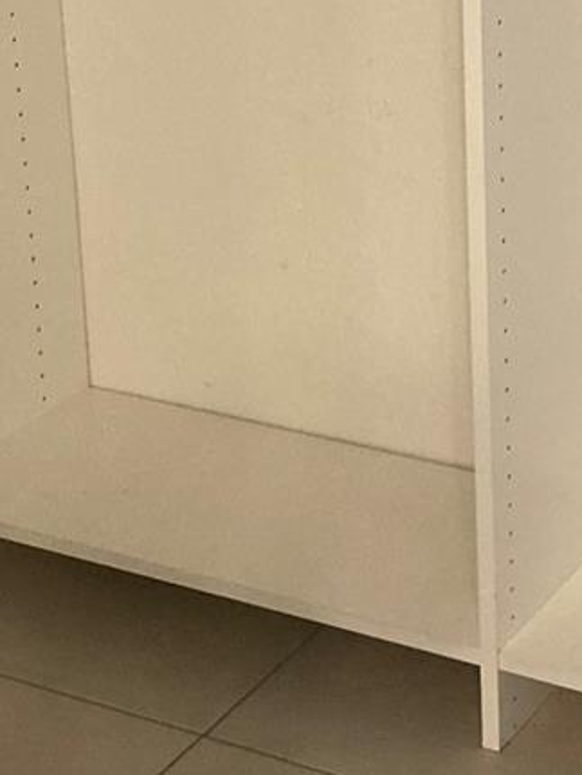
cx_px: 346
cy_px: 114
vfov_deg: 19.4
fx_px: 2240
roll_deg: +1.8
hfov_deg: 14.8
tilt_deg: -16.5
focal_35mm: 100
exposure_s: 1/40
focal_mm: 3.99
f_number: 1.8
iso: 250
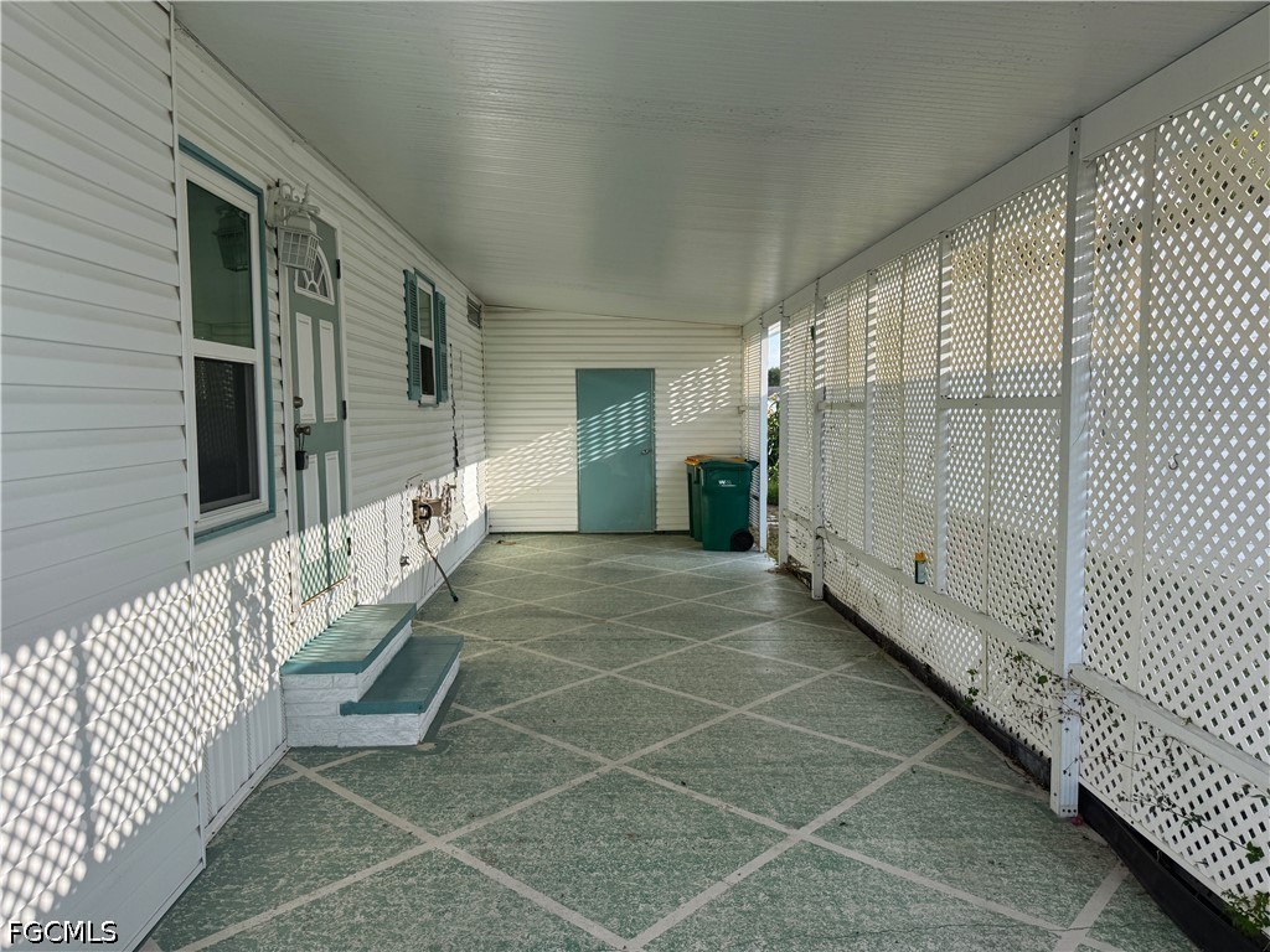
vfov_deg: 56.8
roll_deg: +0.9
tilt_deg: -3.4
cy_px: 476
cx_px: 635
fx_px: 881
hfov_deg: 71.6
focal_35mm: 24
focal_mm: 6.76
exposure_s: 1/1437
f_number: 1.78
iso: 80
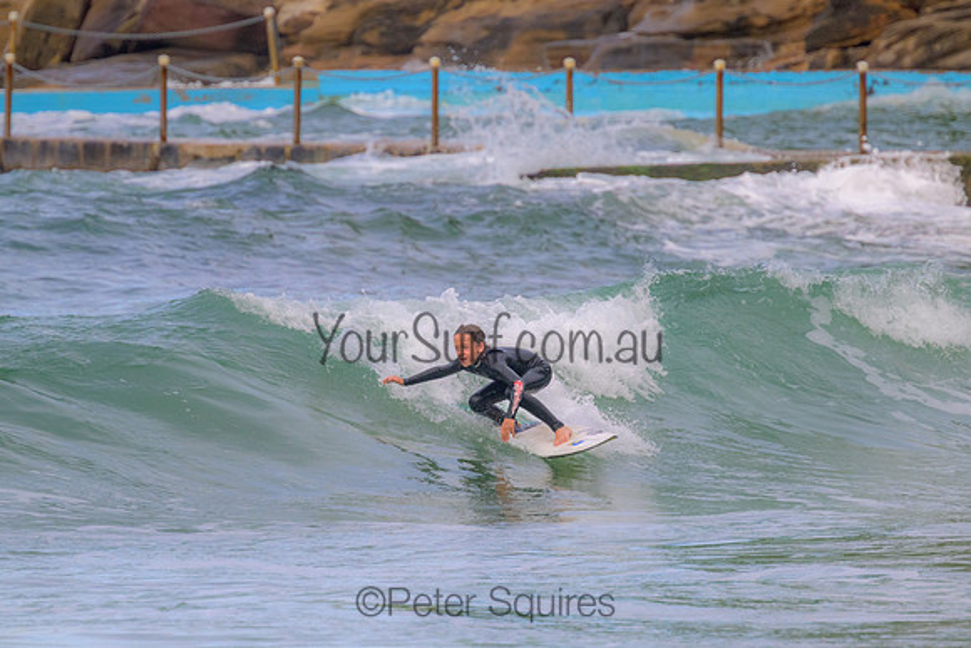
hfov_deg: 2.6
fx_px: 21582
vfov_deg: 1.7
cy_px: 324
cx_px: 486
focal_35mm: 800
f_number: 11
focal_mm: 800
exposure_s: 1/1250
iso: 1400
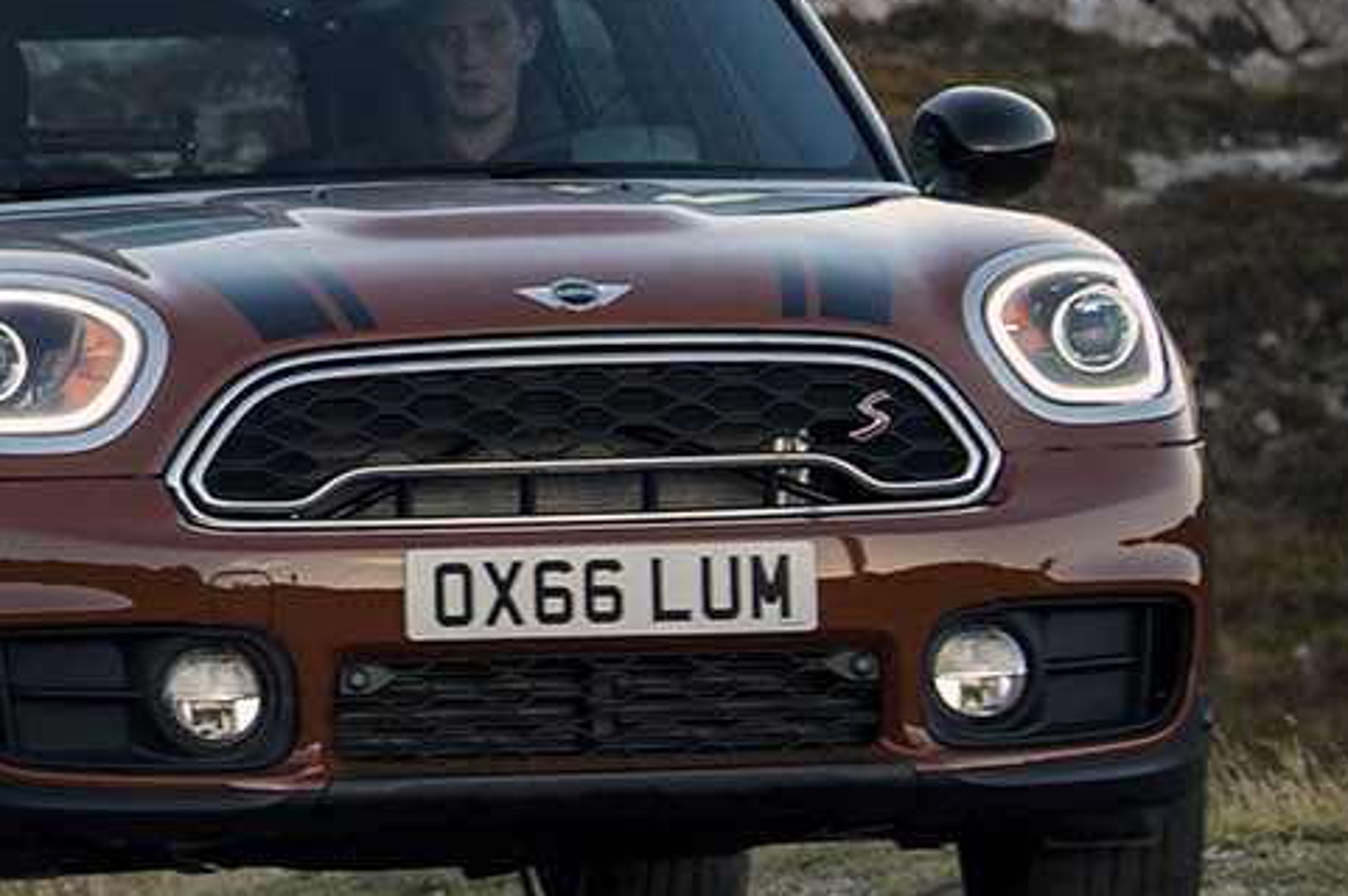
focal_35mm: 539
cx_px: -362
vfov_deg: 2.5
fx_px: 20168
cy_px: -157
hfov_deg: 3.8
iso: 400
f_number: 5.6
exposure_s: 1/320
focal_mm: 135
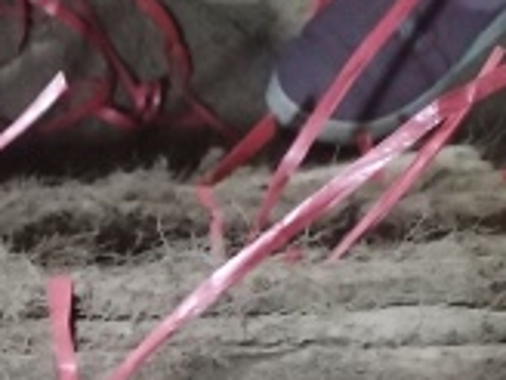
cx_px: -52
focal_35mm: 127
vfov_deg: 10.3
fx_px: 1856
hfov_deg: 15.1
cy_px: 884
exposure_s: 1/16.7
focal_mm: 4.75
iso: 2393
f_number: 1.8
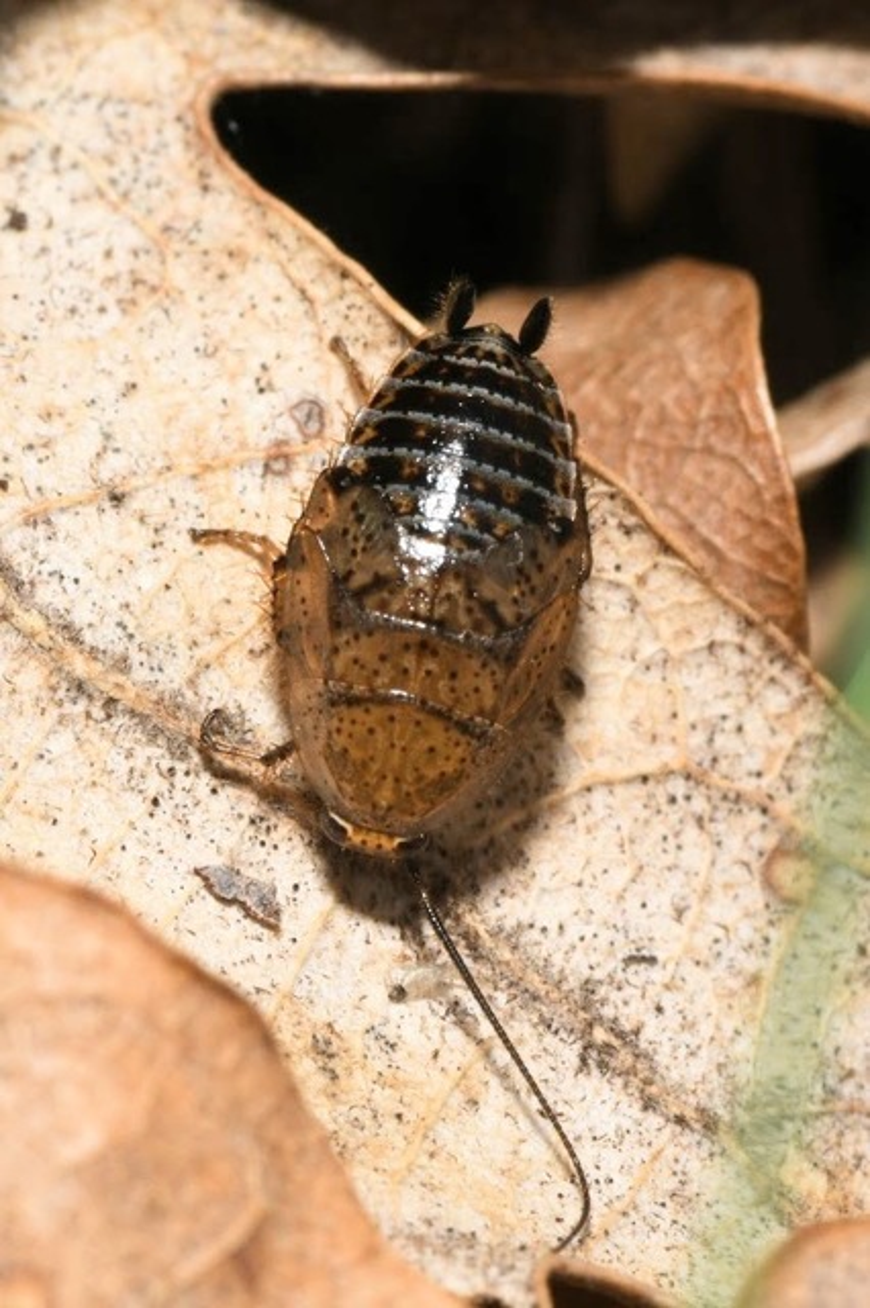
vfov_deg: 13.0
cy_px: 654
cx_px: 435
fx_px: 5715
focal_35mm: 158
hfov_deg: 8.7
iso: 100
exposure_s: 1/60
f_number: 32
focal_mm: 105
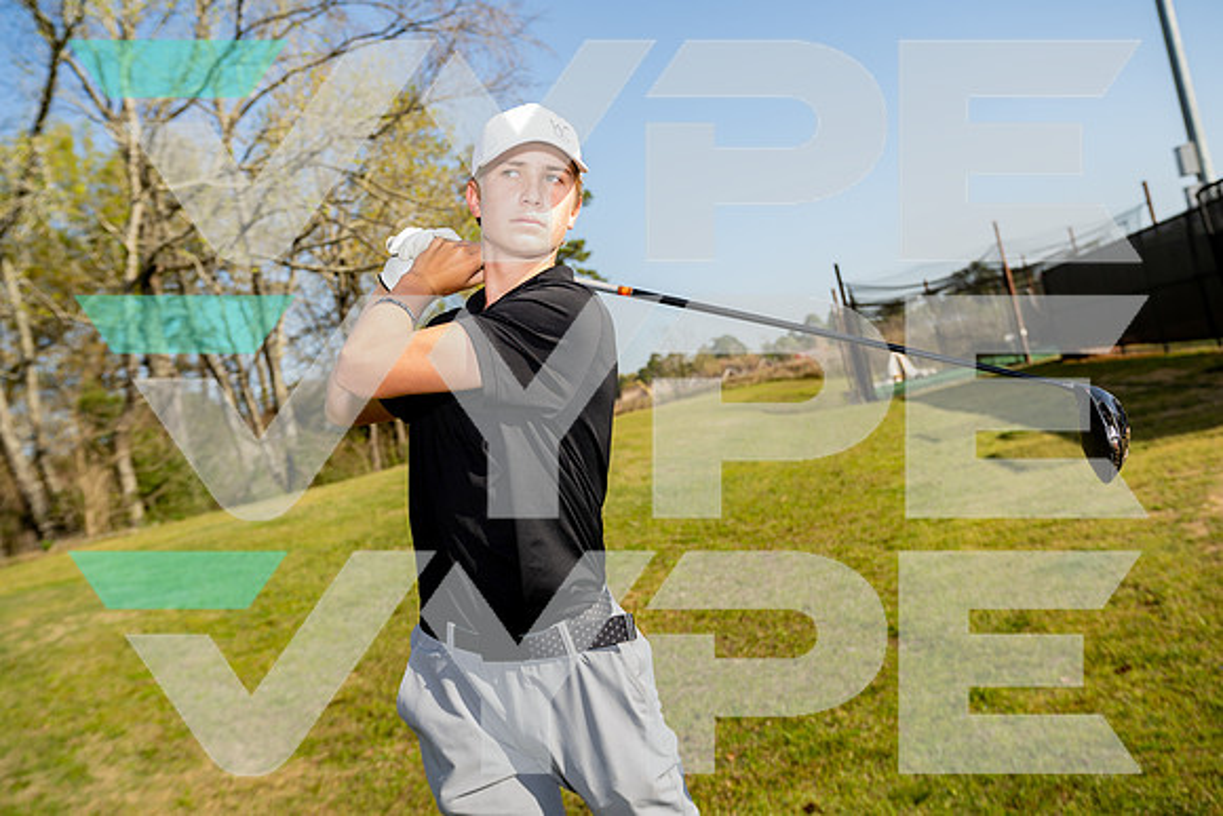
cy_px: 408
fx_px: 1155
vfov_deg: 38.9
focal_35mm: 34
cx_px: 612
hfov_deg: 55.8
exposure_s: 1/250
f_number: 4.5
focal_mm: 34
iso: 100
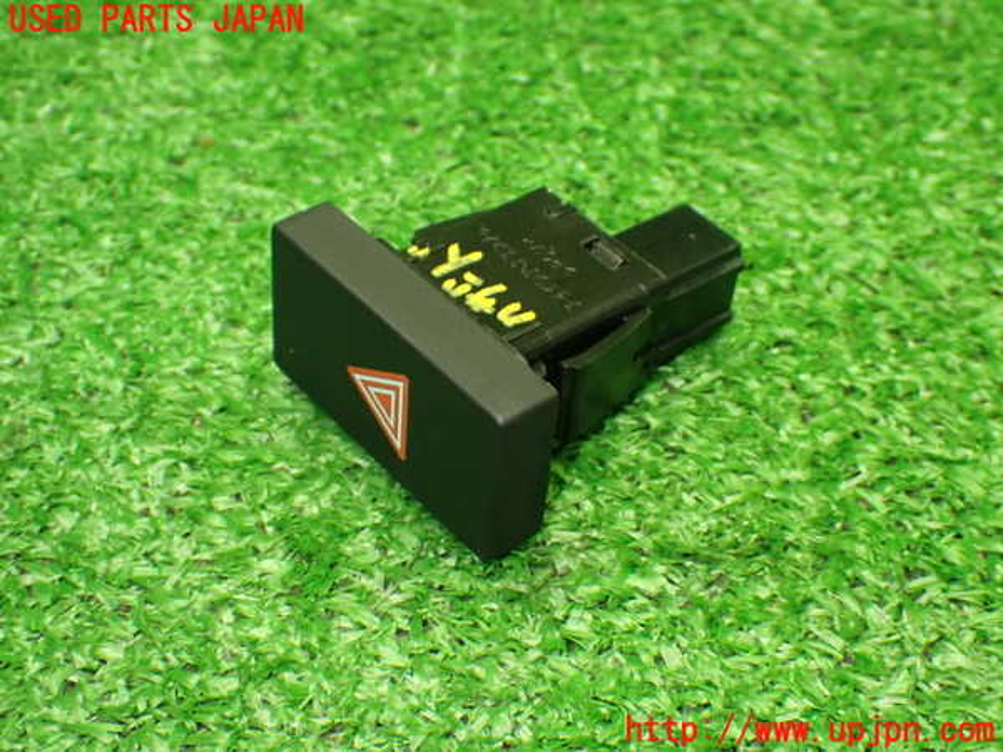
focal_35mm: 58
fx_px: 1681
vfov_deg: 25.2
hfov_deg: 33.2
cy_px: 376
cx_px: 502
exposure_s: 1/60
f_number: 3.5
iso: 800
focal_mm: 10.35
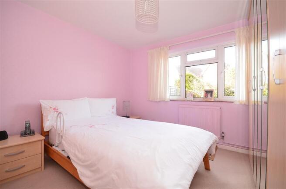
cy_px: 94
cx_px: 143
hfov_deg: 100.5
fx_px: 119
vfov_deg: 77.0
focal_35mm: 15
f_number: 8
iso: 400
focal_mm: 10
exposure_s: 1/15
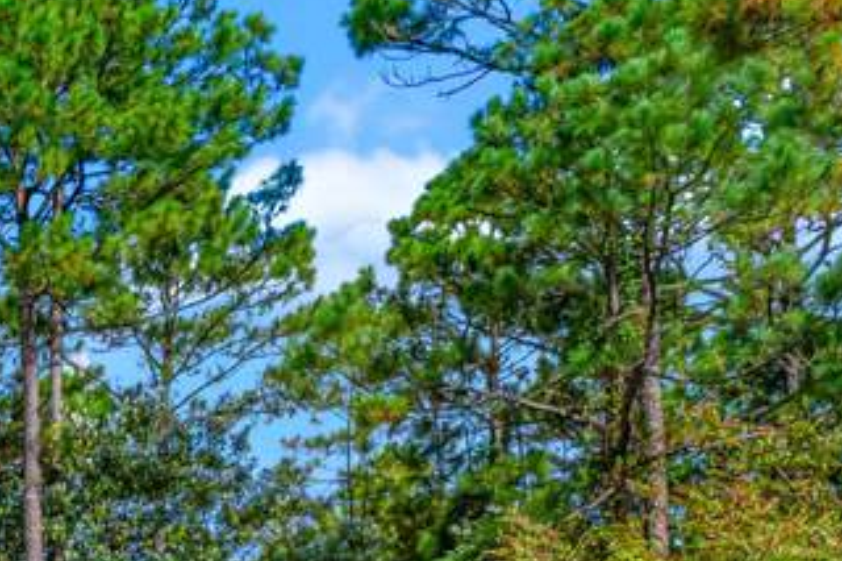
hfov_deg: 18.6
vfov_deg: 15.1
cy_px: 955
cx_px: -747
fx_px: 1870
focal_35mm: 80
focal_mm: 20
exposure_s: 1/800
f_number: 11
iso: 400
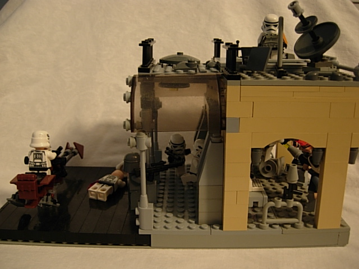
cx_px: 180
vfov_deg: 39.7
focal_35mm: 36
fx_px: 373
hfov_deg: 51.4
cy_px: 134
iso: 97
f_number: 2.7
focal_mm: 7.5
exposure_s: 1/4
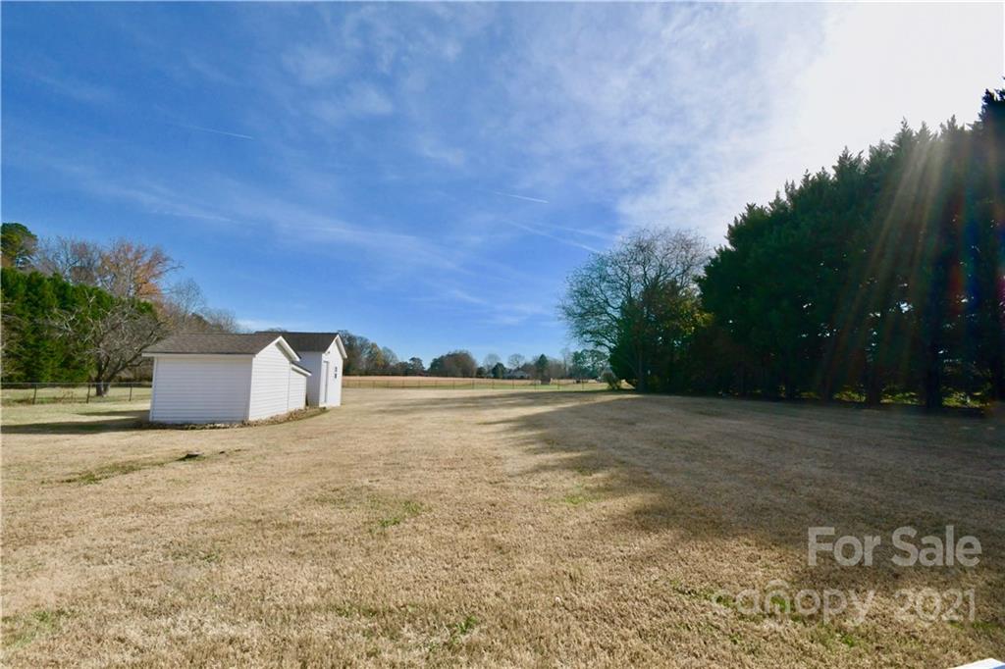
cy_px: 334
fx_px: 419
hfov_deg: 100.4
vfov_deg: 77.3
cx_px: 502
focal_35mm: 15
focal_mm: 10
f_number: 16
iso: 1250
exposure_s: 1/1000
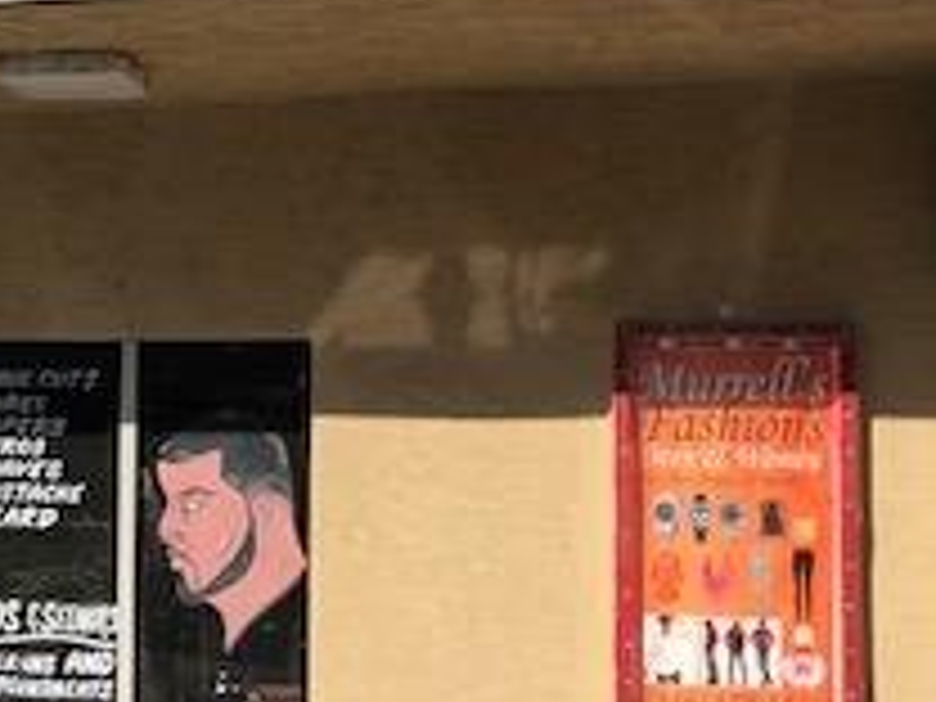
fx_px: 2325
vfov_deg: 17.2
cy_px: 360
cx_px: 0
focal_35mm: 86
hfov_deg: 21.9
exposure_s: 1/2825
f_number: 1.8
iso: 20
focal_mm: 3.99
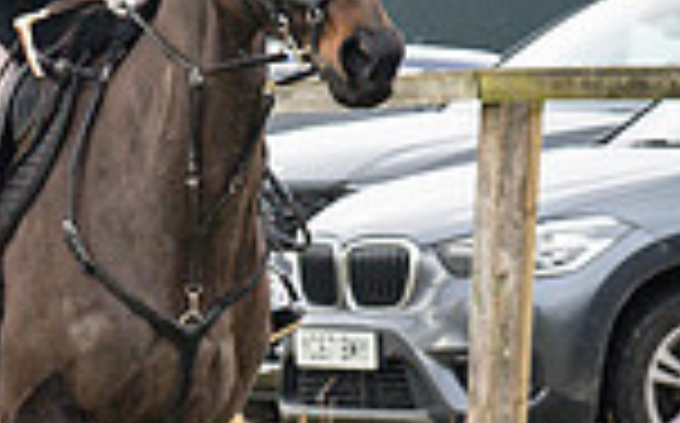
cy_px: 48
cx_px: -762
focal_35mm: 922
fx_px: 17068
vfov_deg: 1.4
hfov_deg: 2.3
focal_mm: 135
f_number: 4.5
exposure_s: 1/1000
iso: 500
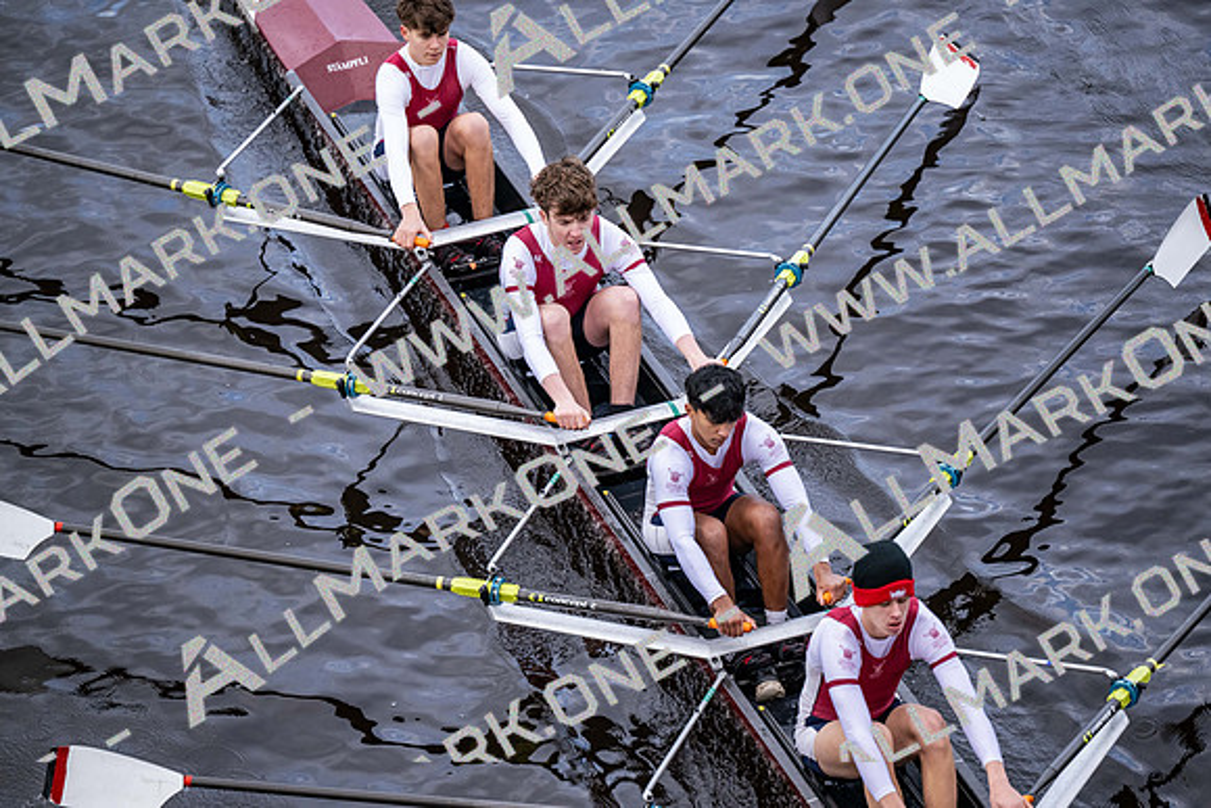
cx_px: 606
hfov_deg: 10.3
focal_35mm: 200
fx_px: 6729
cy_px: 404
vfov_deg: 6.9
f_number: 2.8
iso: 1600
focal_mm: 200
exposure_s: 1/2000
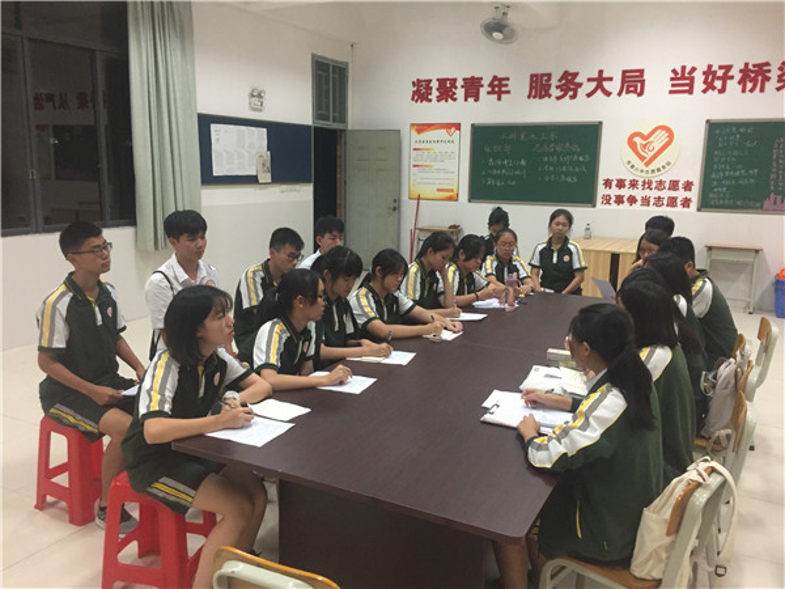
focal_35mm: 29
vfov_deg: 48.2
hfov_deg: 61.7
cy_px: 294
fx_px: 658
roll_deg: -1.9
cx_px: 392
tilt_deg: -10.6
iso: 200
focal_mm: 4.15
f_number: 2.2
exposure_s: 1/33
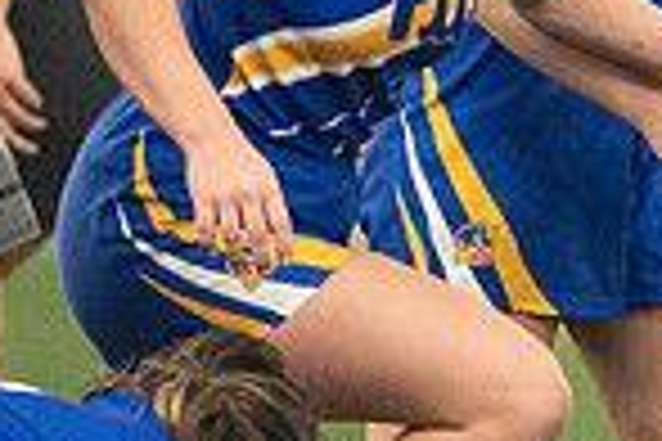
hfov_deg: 1.7
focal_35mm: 1182
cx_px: 955
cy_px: 225
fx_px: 21734
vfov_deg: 1.2
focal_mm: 200
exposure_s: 1/500
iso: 9000
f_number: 2.8
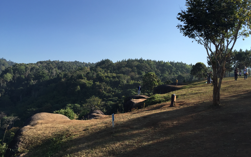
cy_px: 70
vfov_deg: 40.5
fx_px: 212
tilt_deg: +4.6
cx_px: 126
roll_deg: -5.1
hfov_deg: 61.2
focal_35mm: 31
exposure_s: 1/1464
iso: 32
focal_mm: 4.15
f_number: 2.2
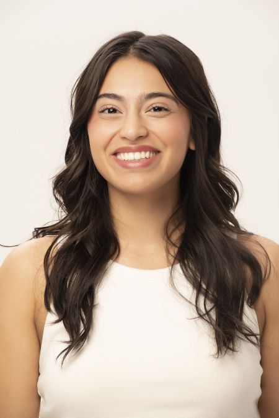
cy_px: 209
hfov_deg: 8.6
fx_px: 1858
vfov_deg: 12.8
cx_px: 140
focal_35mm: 160
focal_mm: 160
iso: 100
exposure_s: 1/125
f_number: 8
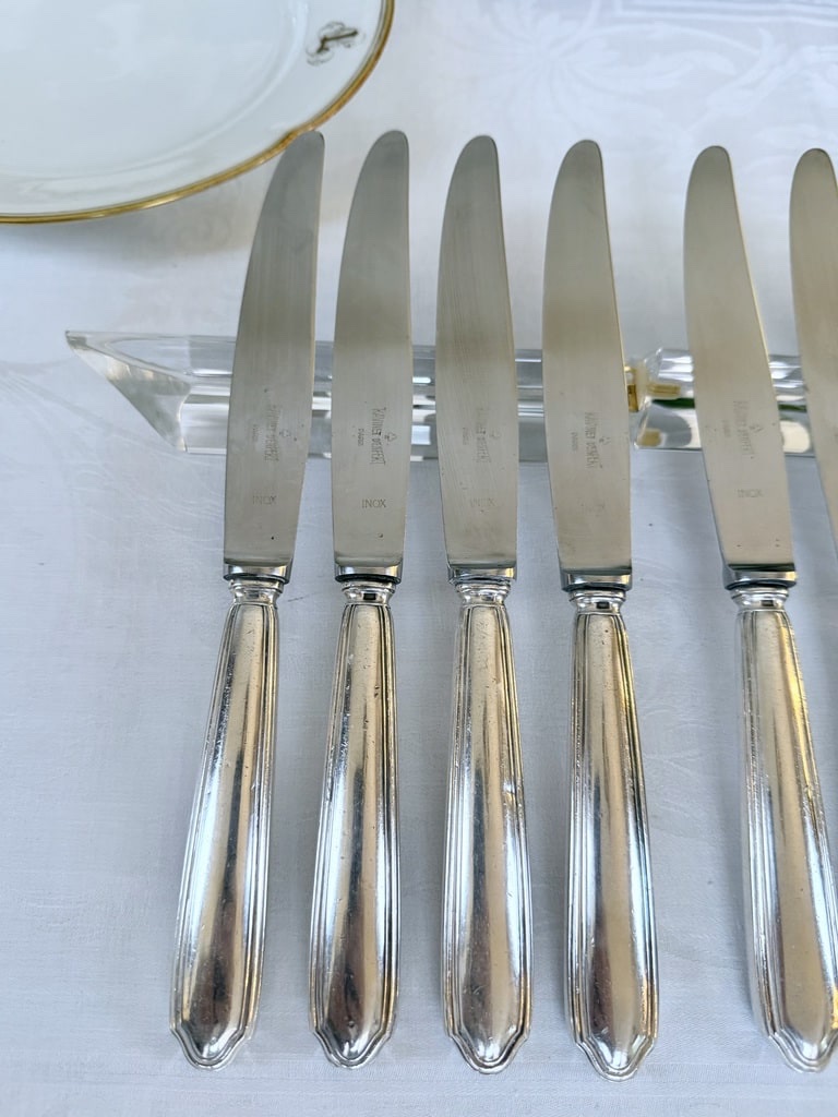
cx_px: 419
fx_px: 775
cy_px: 558
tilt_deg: -65.2
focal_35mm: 24
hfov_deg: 56.8
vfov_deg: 71.6
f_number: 1.78
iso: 250
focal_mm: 6.76
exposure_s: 1/50
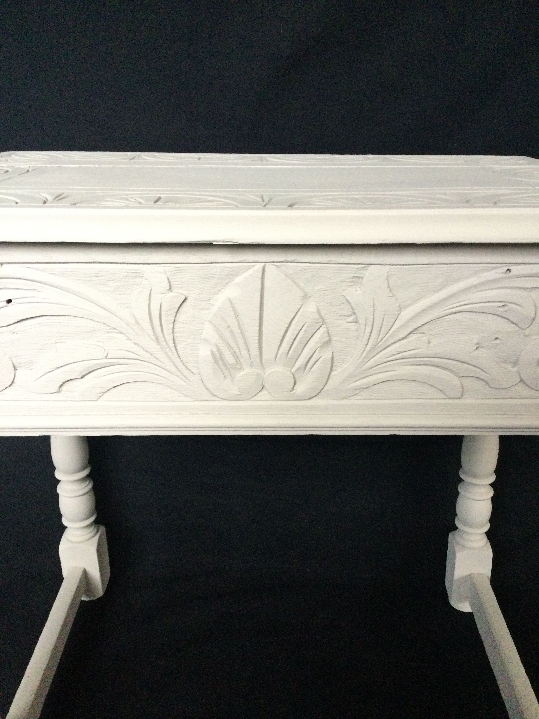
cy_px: 360
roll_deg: -0.8
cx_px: 270
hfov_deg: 45.4
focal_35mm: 31
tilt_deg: -21.3
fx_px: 644
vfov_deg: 58.4
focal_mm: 3.3
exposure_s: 1/25
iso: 200
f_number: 2.4
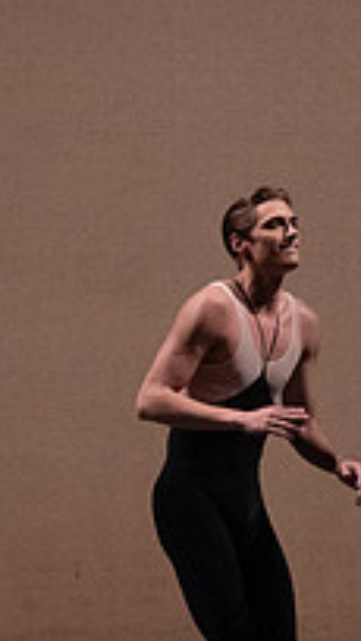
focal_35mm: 541
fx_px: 9191
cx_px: 179
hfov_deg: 2.3
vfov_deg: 4.0
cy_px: 401
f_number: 6.3
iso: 12800
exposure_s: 1/500
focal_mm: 182
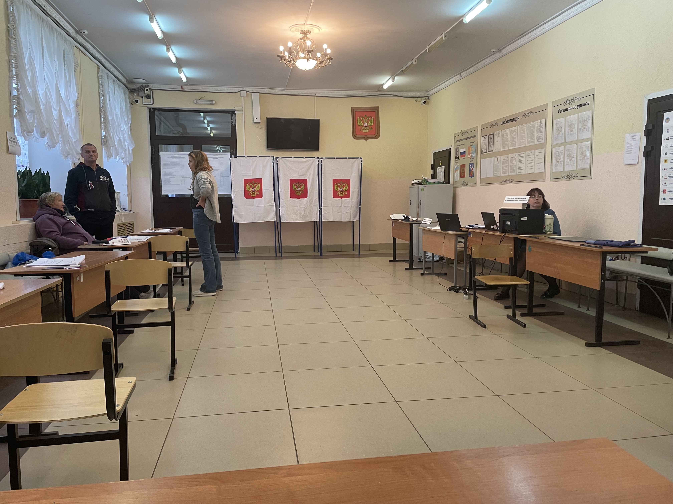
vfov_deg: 53.1
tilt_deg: -4.9
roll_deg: +0.6
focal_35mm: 26
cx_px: 336
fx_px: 505
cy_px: 252
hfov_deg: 67.3
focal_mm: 4.2
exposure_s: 1/50
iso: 100
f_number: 1.6
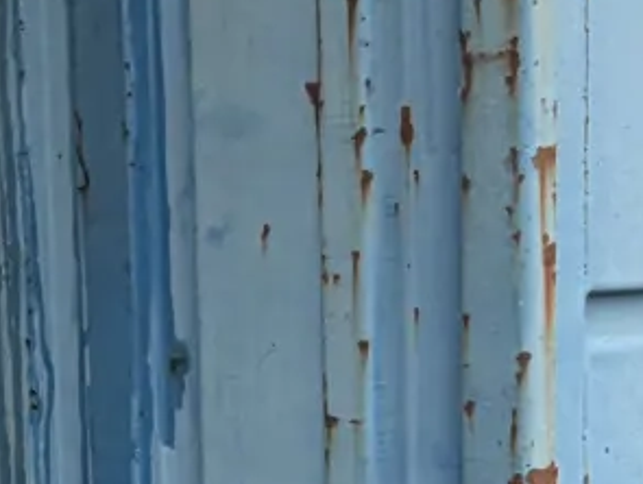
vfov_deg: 16.0
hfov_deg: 21.5
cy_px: 473
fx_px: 1692
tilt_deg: -3.0
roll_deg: -0.9
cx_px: 264
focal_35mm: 91
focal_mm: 2.22
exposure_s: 1/121
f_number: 2.2
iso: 50
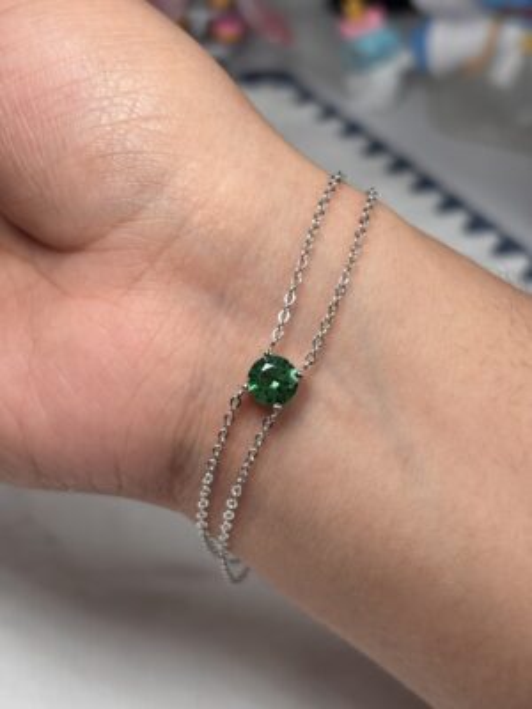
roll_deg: -7.3
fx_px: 1066
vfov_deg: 36.8
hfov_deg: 28.0
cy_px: 354
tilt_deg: -39.0
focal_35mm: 52
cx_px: 266
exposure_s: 1/272
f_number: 1.6
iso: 32
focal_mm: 5.96
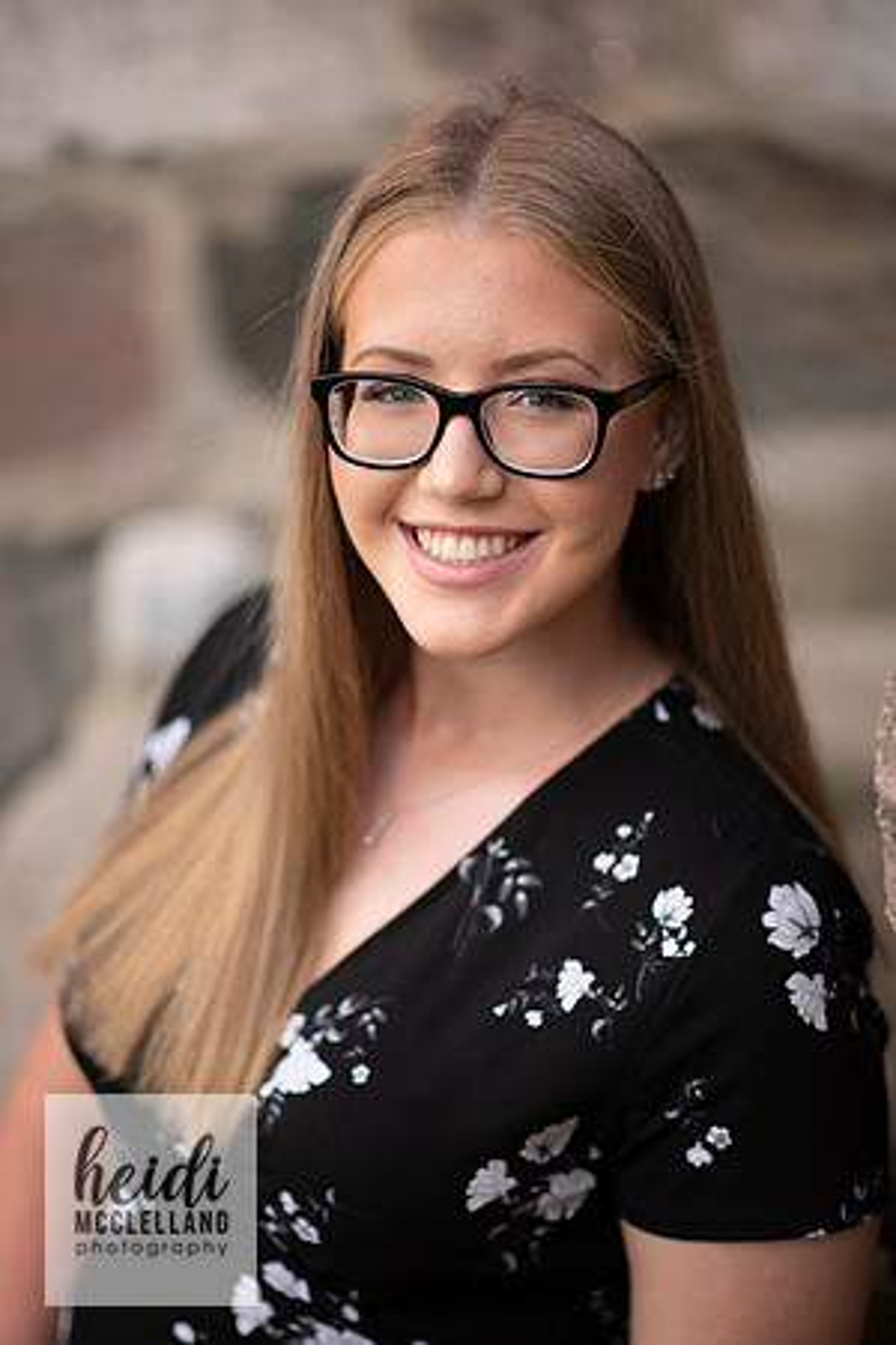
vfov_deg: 23.9
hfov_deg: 16.1
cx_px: 448
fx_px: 3173
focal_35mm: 85
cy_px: 672
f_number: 1.8
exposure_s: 1/400
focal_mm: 85
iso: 125
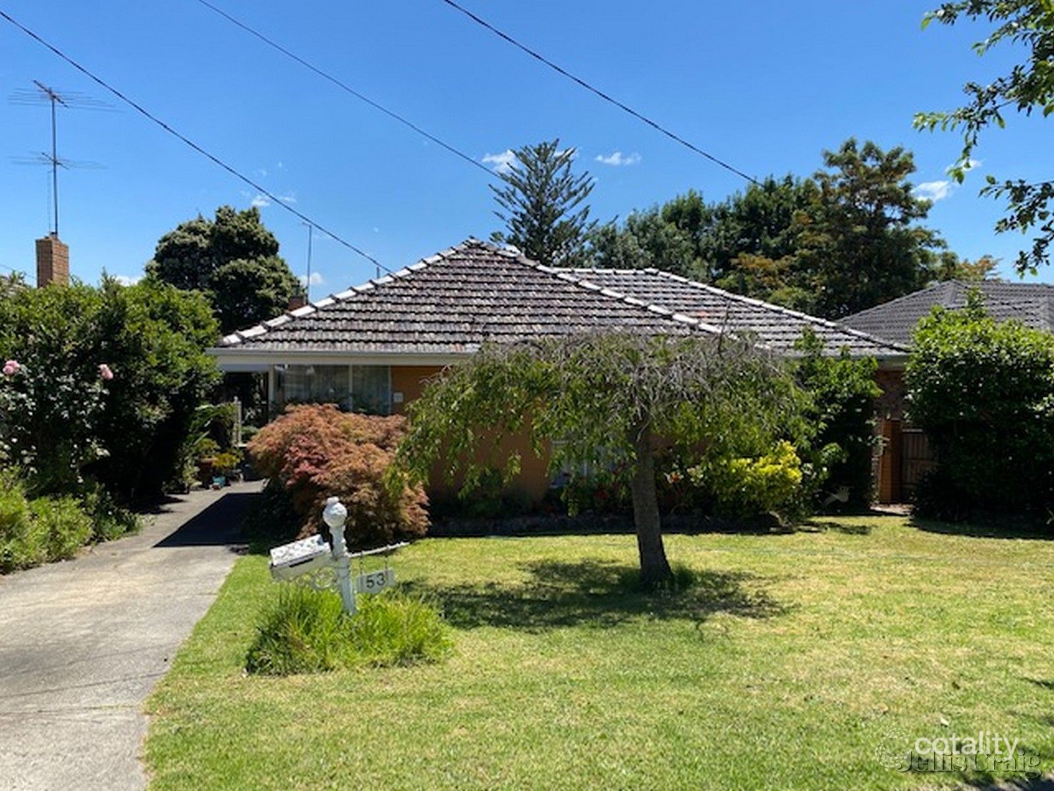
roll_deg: -0.6
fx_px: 792
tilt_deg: -2.5
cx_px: 527
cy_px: 396
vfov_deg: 53.1
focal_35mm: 26
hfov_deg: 67.3
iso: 32
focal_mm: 4.25
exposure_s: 1/2315
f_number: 1.8
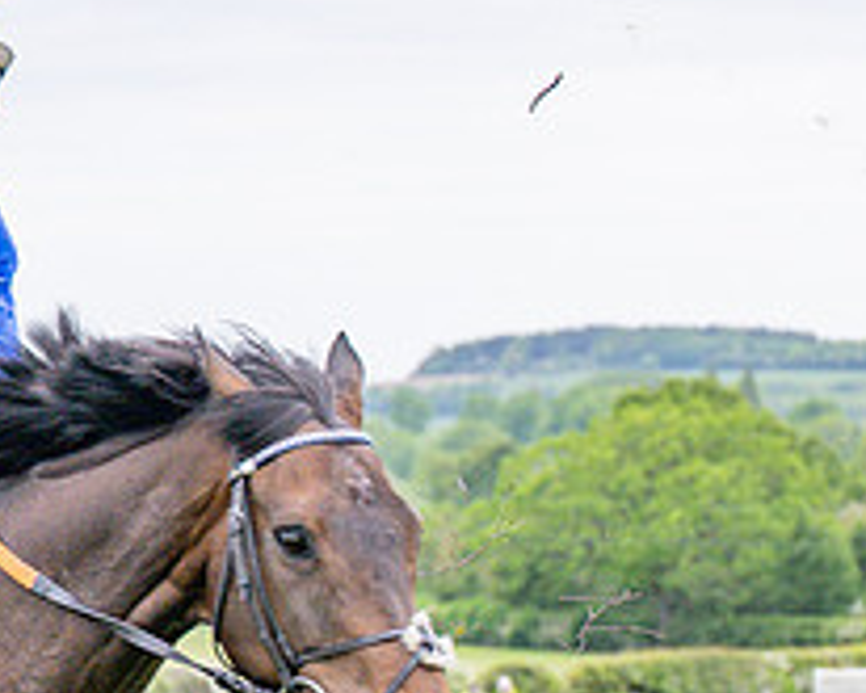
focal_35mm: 350
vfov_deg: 4.4
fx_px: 8975
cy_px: 767
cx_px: 873
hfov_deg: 5.5
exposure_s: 1/1600
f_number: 4
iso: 400
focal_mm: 70
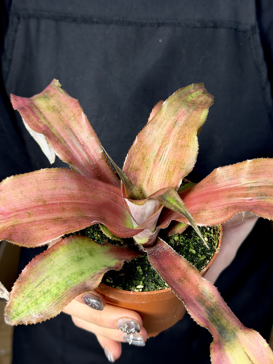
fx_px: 505
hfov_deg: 30.3
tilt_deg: -37.8
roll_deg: -2.1
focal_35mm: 48
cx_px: 136
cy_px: 182
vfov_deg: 39.7
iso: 100
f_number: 1.78
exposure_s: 1/79
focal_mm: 6.76
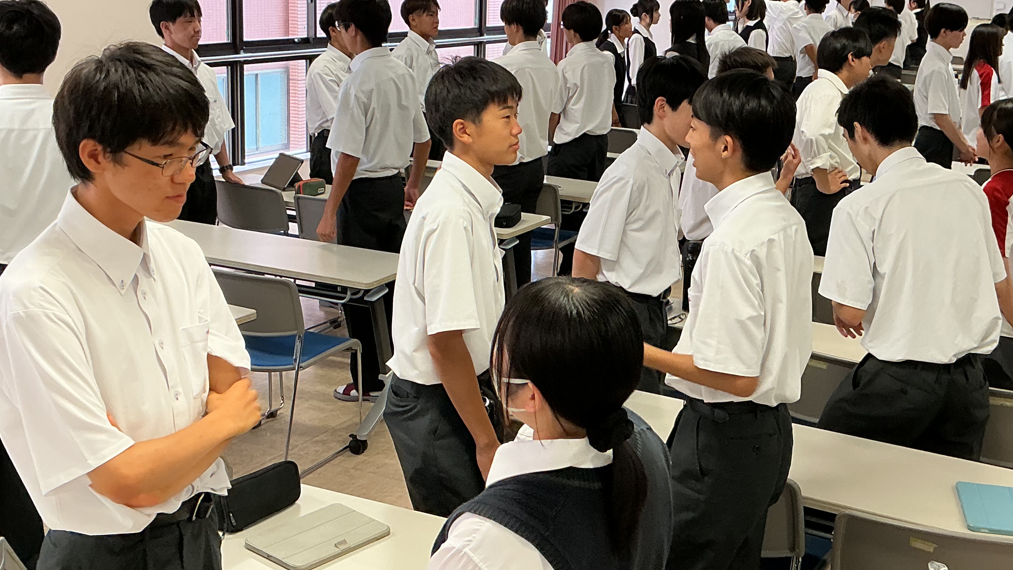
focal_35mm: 48
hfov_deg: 42.7
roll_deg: -3.0
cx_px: 598
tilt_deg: -10.5
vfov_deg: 24.8
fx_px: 1289
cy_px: 212
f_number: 1.8
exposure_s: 1/60
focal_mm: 3
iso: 40
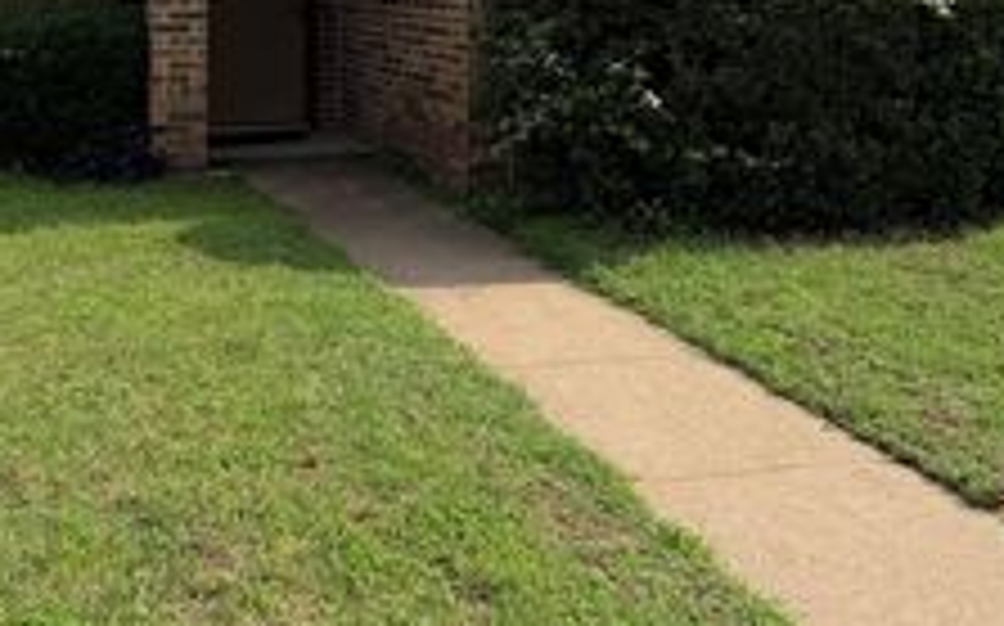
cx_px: 464
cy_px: -43
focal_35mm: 57
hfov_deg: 35.7
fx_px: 1558
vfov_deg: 21.6
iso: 80
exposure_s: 1/6711
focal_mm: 6.76
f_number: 1.78
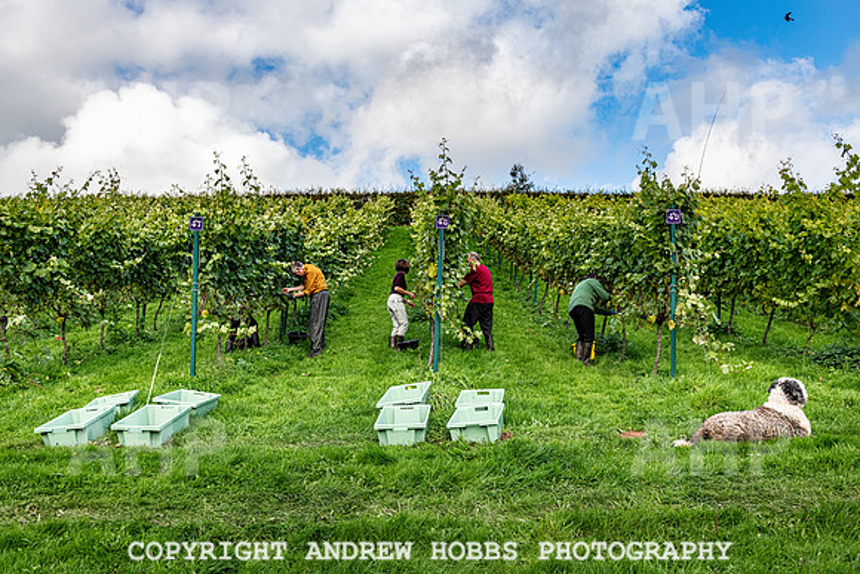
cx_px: 430
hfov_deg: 57.5
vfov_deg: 40.2
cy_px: 287
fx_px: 784
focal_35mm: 33
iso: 560
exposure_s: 1/1600
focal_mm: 32
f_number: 5.6
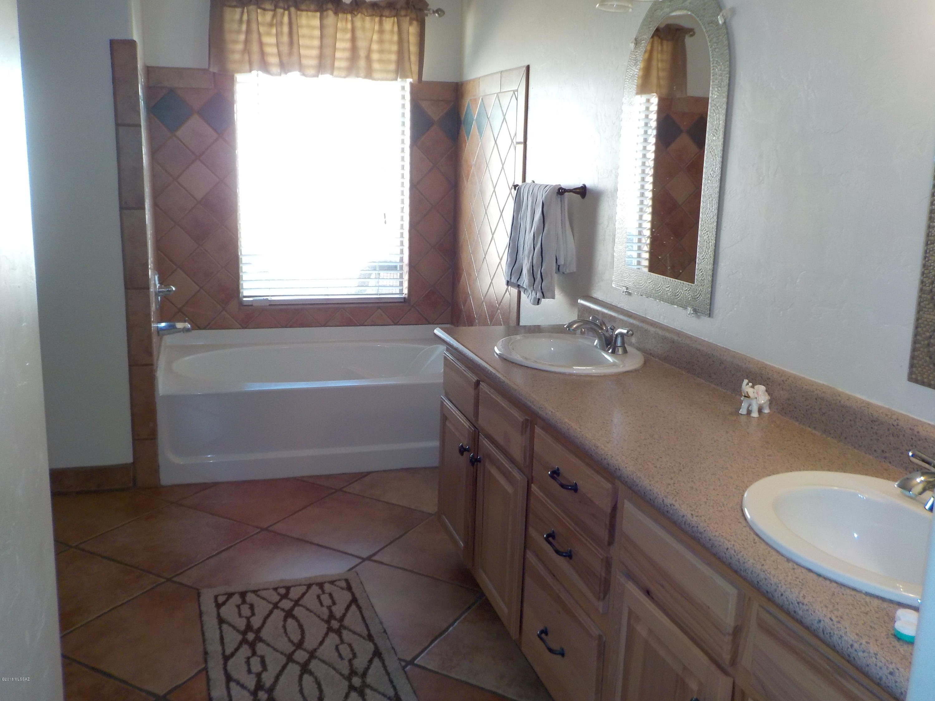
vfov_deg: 46.8
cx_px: 468
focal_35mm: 30
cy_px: 350
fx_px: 810
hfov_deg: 60.0
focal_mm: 4.1
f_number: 3.3
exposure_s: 1/30
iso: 220
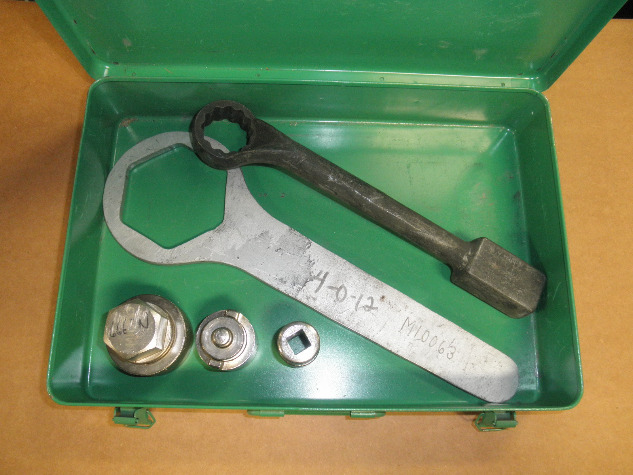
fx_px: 512
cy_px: 238
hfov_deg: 63.4
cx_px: 316
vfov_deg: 49.7
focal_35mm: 28
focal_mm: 5
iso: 200
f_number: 3
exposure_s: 1/30
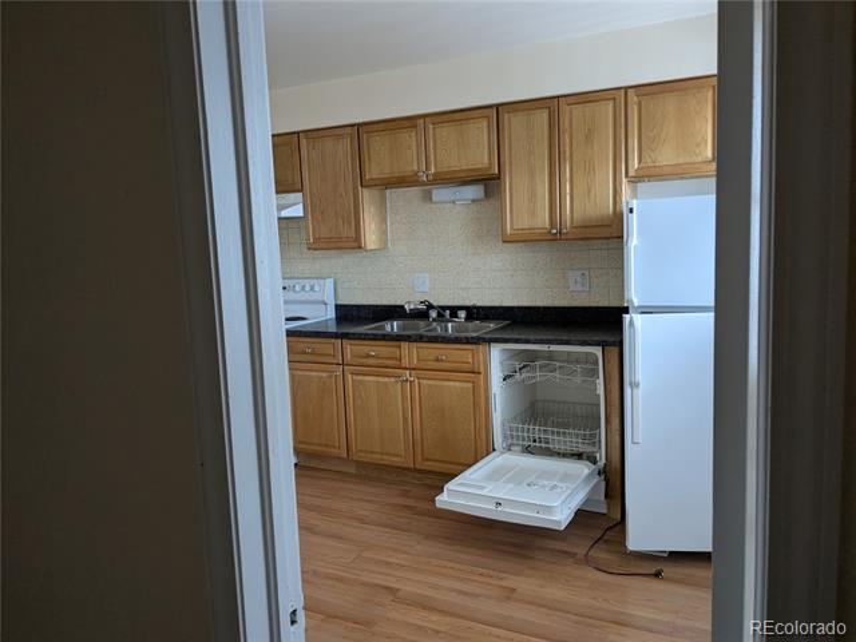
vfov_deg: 51.4
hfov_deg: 65.3
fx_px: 668
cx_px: 428
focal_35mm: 27
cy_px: 321
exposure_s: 1/120
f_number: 1.73
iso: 254
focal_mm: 4.38
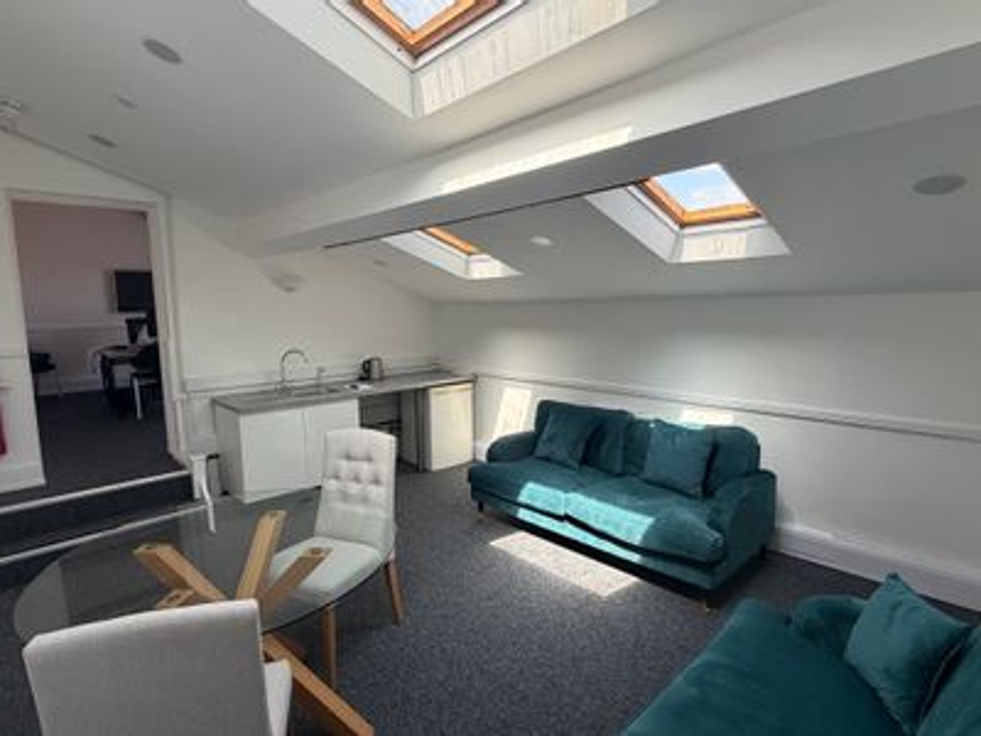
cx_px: 490
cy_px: 368
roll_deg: +0.2
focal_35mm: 14
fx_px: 397
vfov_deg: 85.7
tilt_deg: -5.1
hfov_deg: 102.1
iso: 64
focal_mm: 2.22
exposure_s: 1/192
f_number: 2.2
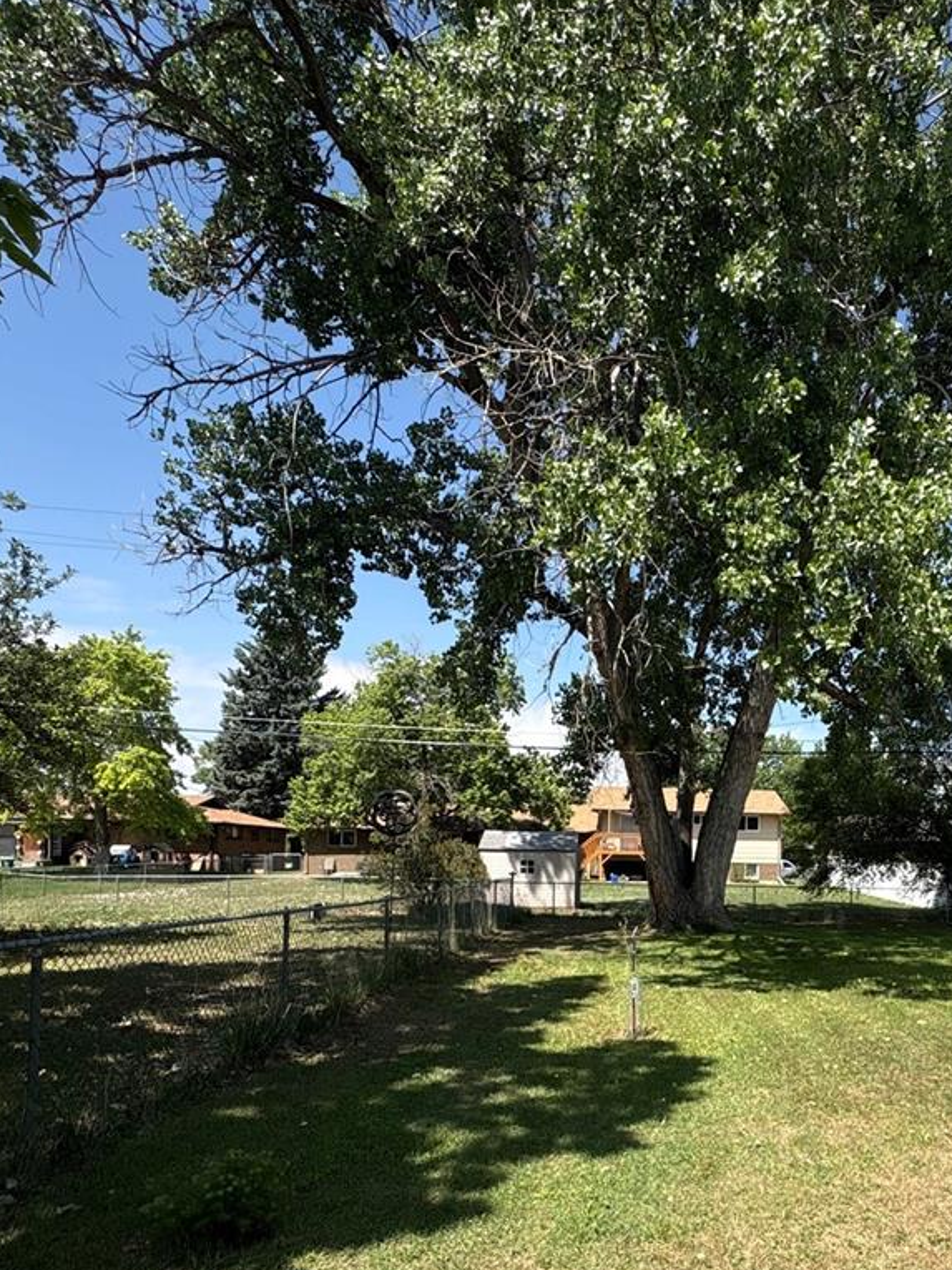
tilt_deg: -0.9
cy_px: 856
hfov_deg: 58.1
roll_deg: -1.9
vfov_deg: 73.8
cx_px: 708
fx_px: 807
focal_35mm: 22
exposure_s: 1/1178
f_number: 2.2
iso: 40
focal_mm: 2.22
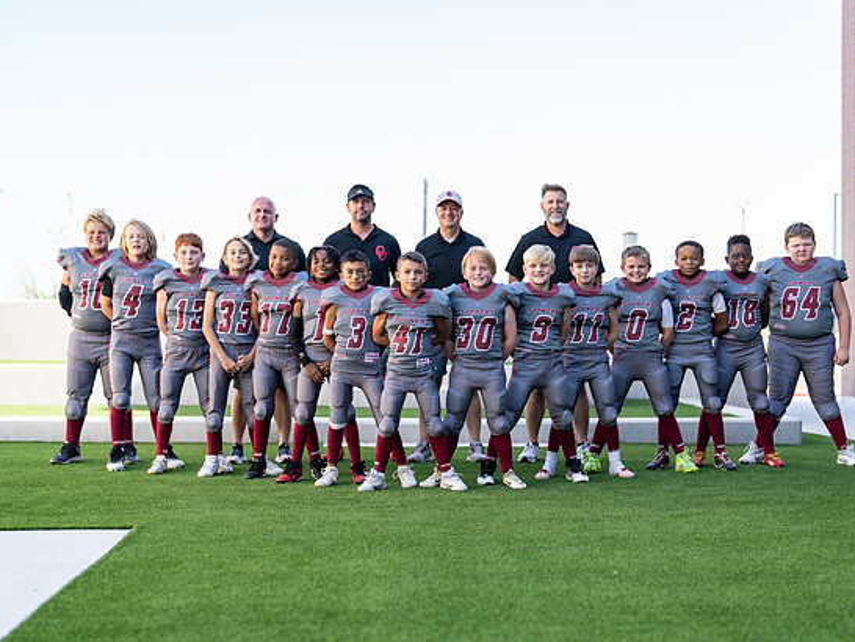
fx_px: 1433
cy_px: 334
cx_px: 427
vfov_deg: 25.2
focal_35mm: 58
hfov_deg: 33.2
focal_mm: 50
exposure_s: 1/1000
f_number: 1.6
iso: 100
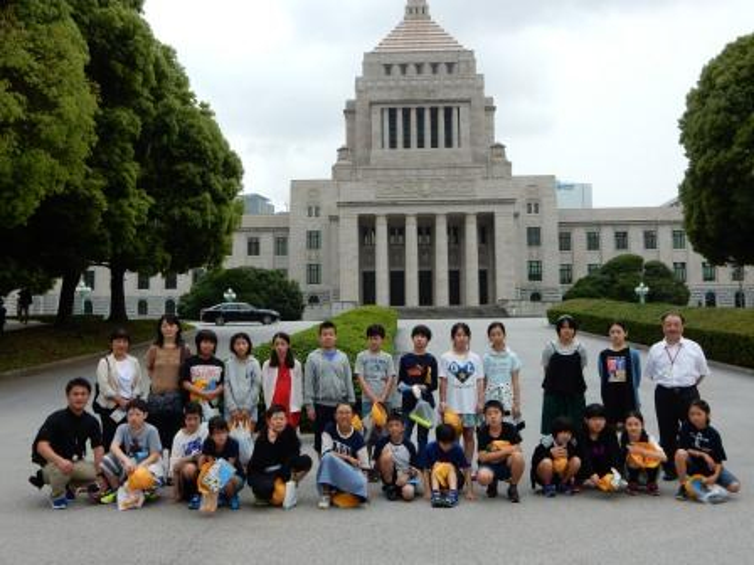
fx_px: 784
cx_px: 377
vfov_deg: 39.7
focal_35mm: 36
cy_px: 282
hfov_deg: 51.4
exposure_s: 1/500
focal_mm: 6.4
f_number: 4
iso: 125
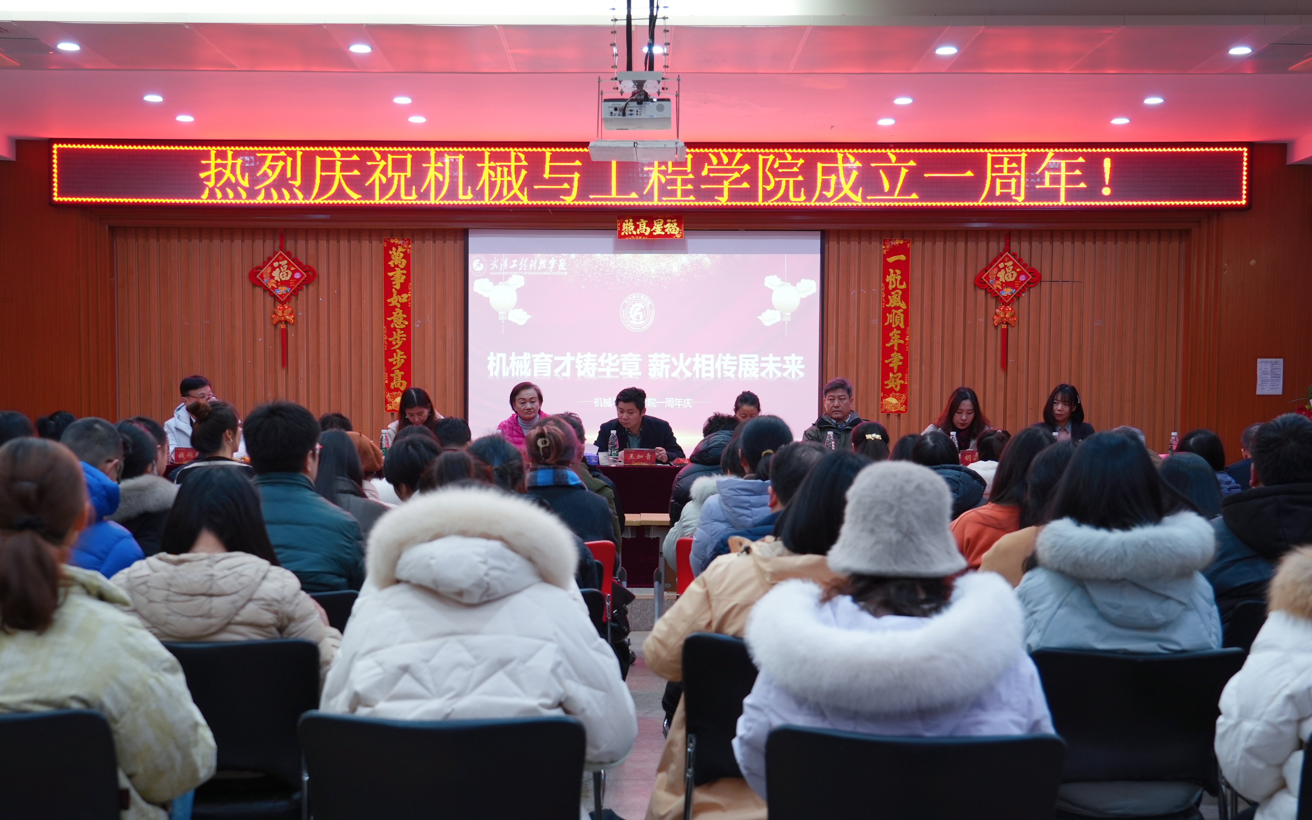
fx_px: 1251
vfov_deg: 36.3
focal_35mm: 35
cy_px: 412
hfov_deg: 55.3
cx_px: 651
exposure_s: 1/40
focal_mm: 34
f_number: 4
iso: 640
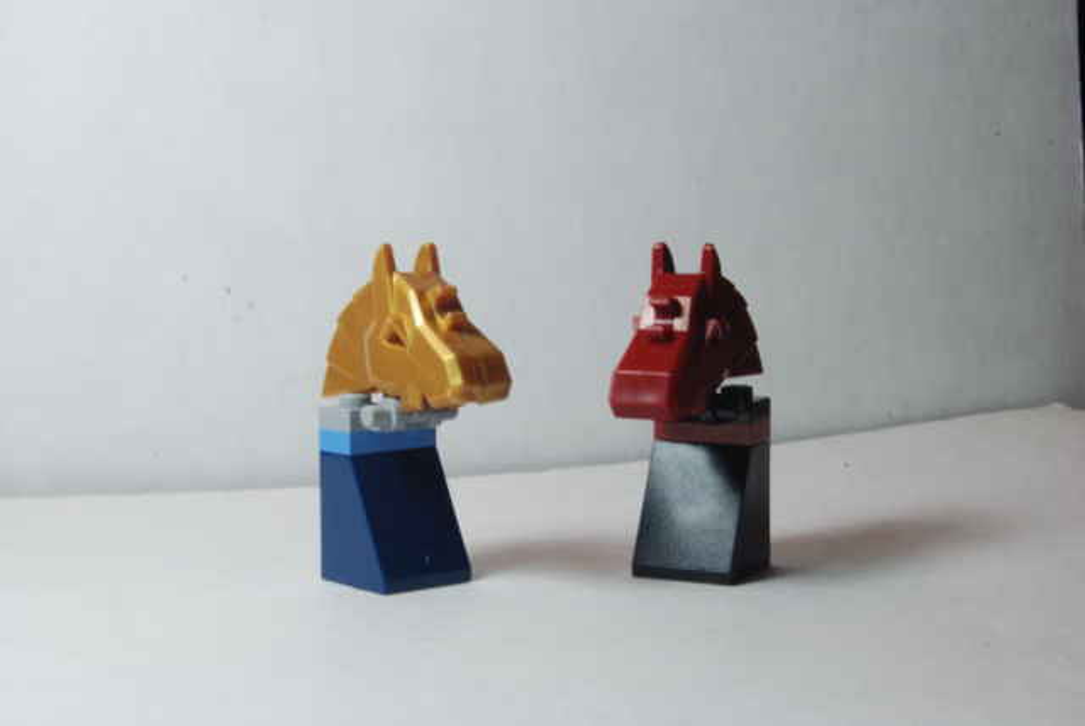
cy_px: 363
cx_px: 542
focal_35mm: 63
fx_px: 1900
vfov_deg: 21.6
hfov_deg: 31.9
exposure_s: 1/1.6
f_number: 32
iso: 100
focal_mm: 42
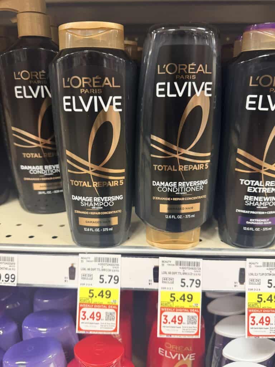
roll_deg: -0.5
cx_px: 138
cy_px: 184
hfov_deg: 56.8
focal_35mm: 24
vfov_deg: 71.6
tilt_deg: -20.5
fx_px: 254
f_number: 1.78
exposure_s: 1/60
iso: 200
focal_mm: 6.76
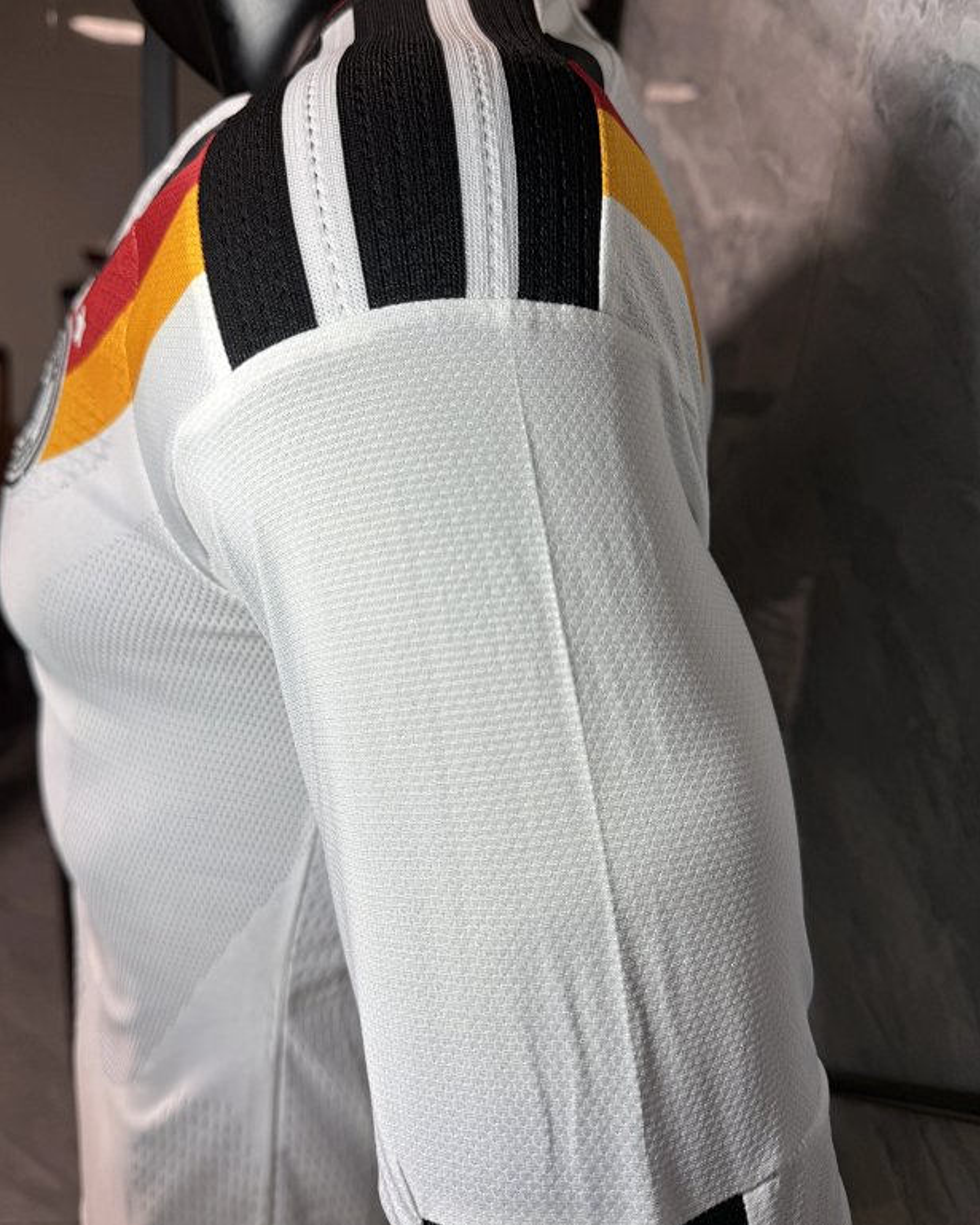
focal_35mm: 26
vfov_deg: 66.0
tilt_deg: -20.4
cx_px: 472
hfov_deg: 54.9
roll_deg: -5.9
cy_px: 603
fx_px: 943
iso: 80
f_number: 1.78
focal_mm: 6.76
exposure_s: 1/100
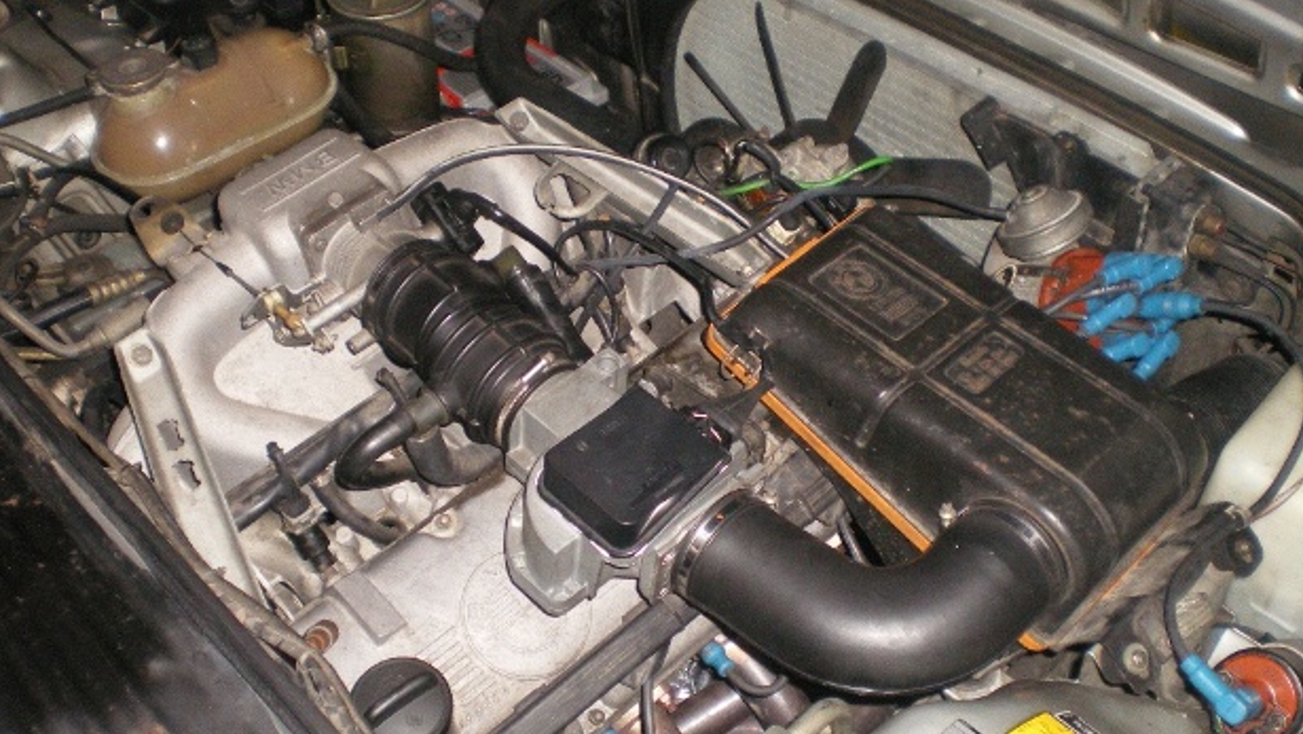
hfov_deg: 47.3
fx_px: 1486
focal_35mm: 43
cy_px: 404
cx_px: 637
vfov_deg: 27.7
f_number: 3.1
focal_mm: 6.3
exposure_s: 1/50
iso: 400
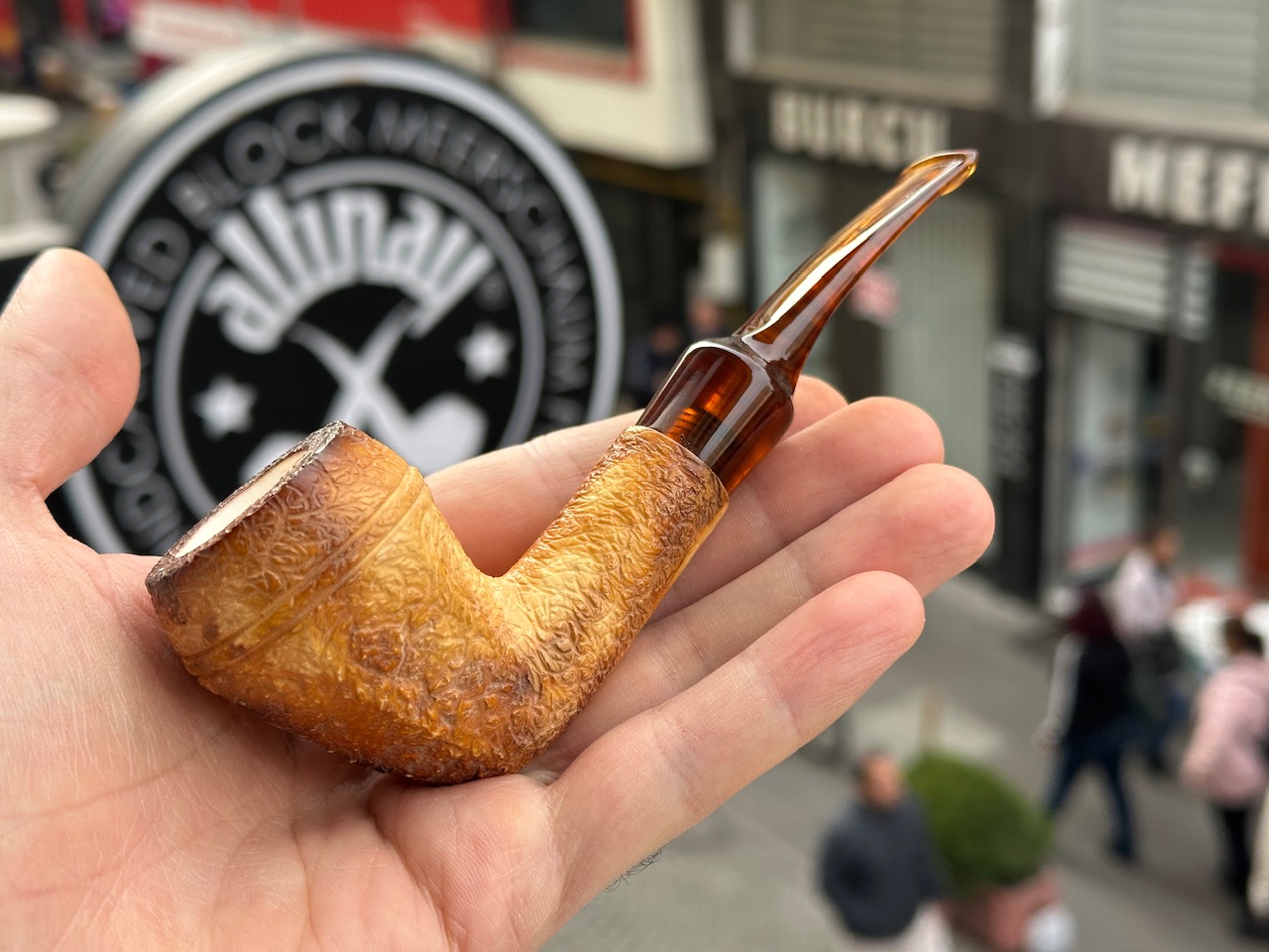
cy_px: 476
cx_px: 634
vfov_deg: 30.3
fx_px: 1760
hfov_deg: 39.7
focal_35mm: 48
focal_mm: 6.86
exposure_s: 1/532
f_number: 1.78
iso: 64
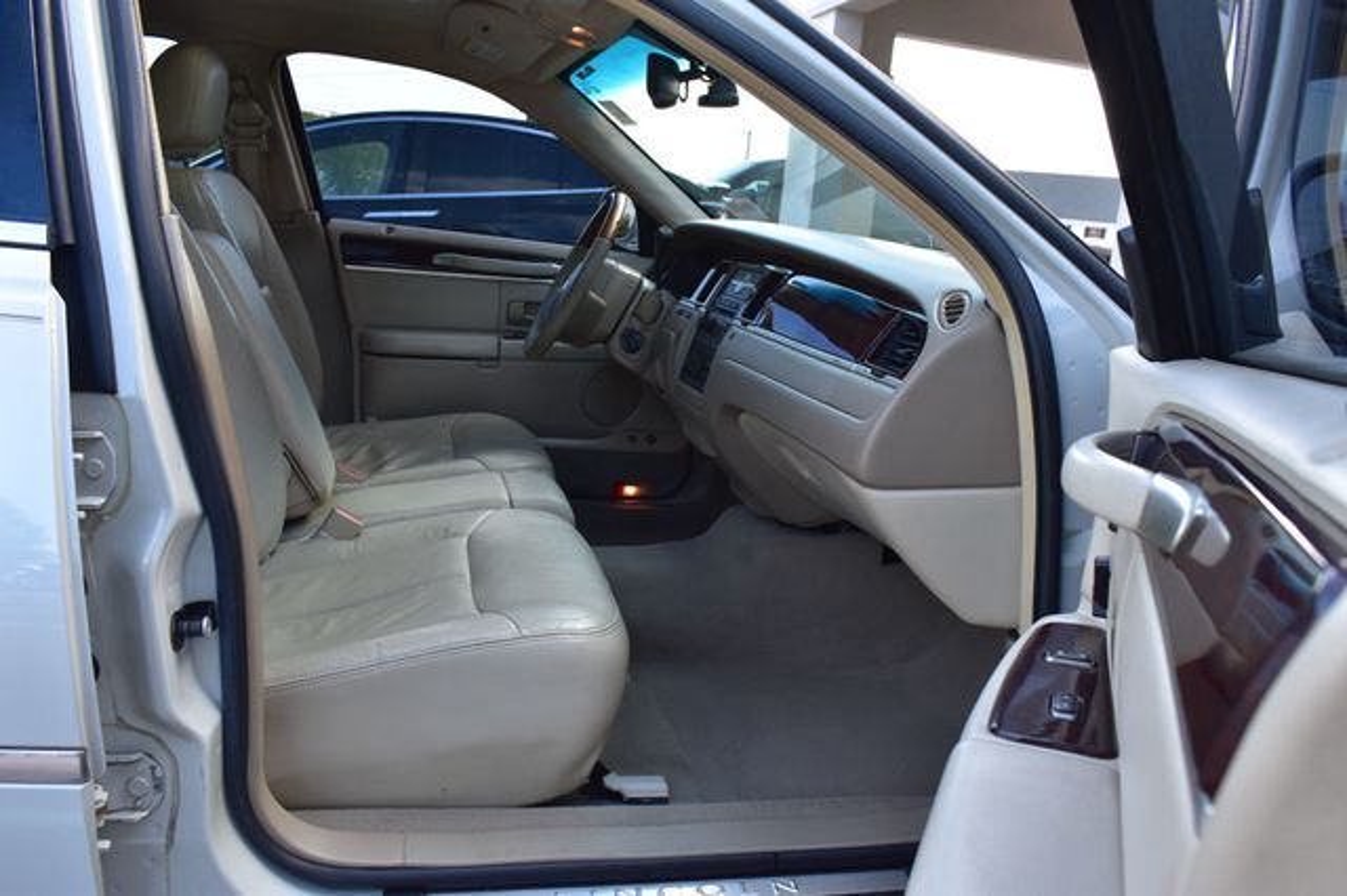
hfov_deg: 62.0
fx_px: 1122
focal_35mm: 30
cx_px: 674
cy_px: 448
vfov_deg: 43.6
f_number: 9
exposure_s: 1/100
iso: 400
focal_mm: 20
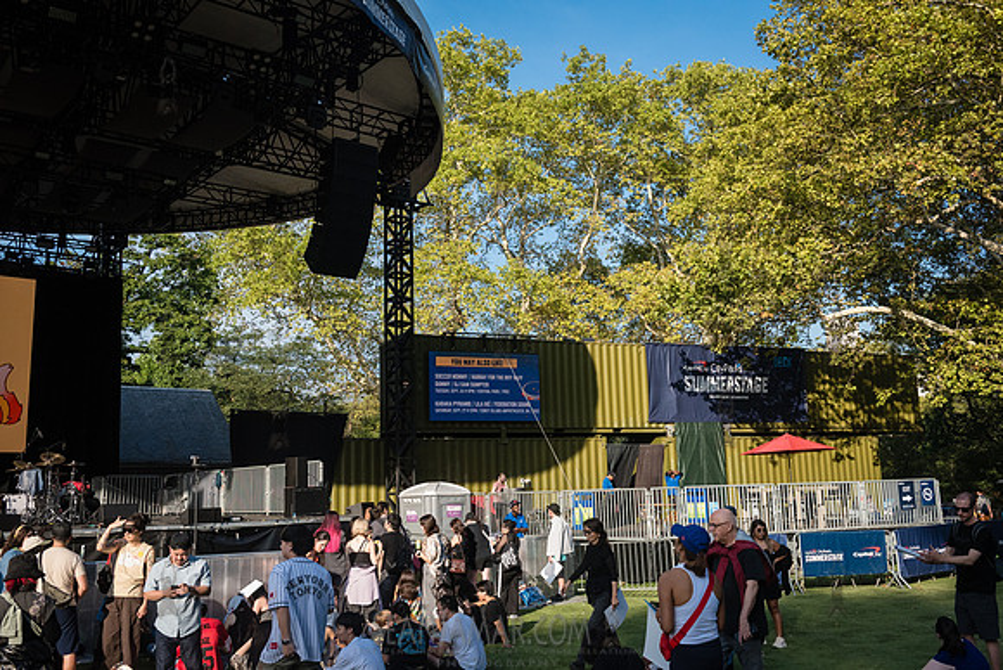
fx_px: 892
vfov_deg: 41.1
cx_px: 502
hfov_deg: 58.7
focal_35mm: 32
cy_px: 335
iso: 2000
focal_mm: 32
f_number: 5.6
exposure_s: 1/4000
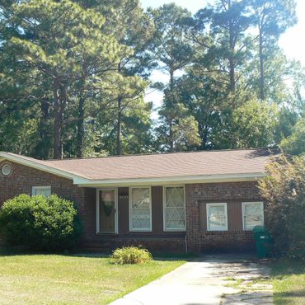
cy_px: 151
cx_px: 129
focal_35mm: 43
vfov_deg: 39.2
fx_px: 429
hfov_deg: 39.1
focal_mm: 6
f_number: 5.6
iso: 80
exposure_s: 1/125
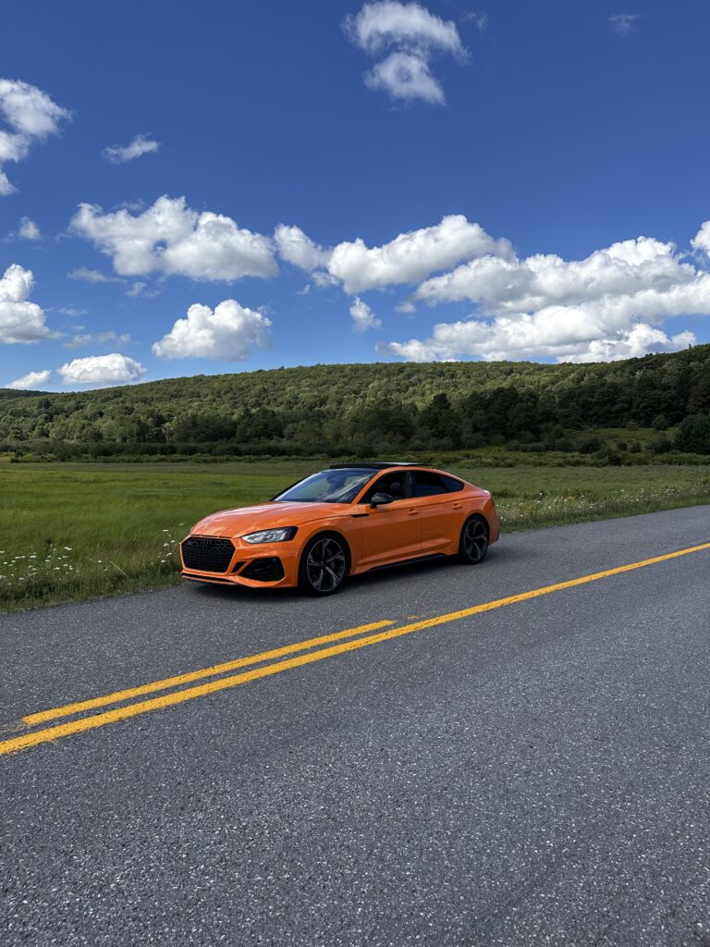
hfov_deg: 56.8
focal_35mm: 24
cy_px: 474
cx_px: 355
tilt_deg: -1.1
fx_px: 656
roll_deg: -0.1
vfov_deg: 71.6
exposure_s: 1/4016
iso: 80
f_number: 1.78
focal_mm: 6.86
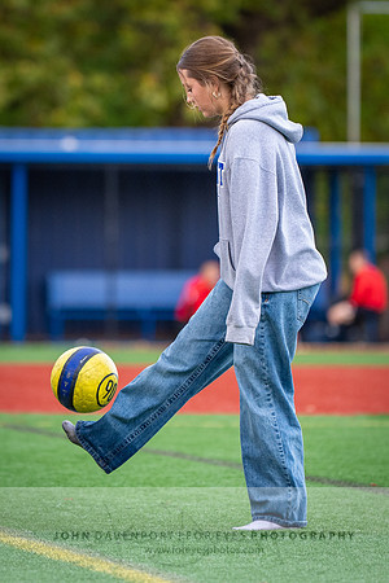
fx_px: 6533
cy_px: 206
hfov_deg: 3.4
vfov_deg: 5.1
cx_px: 136
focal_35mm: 403
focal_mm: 200
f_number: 2.8
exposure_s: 1/1000
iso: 1100
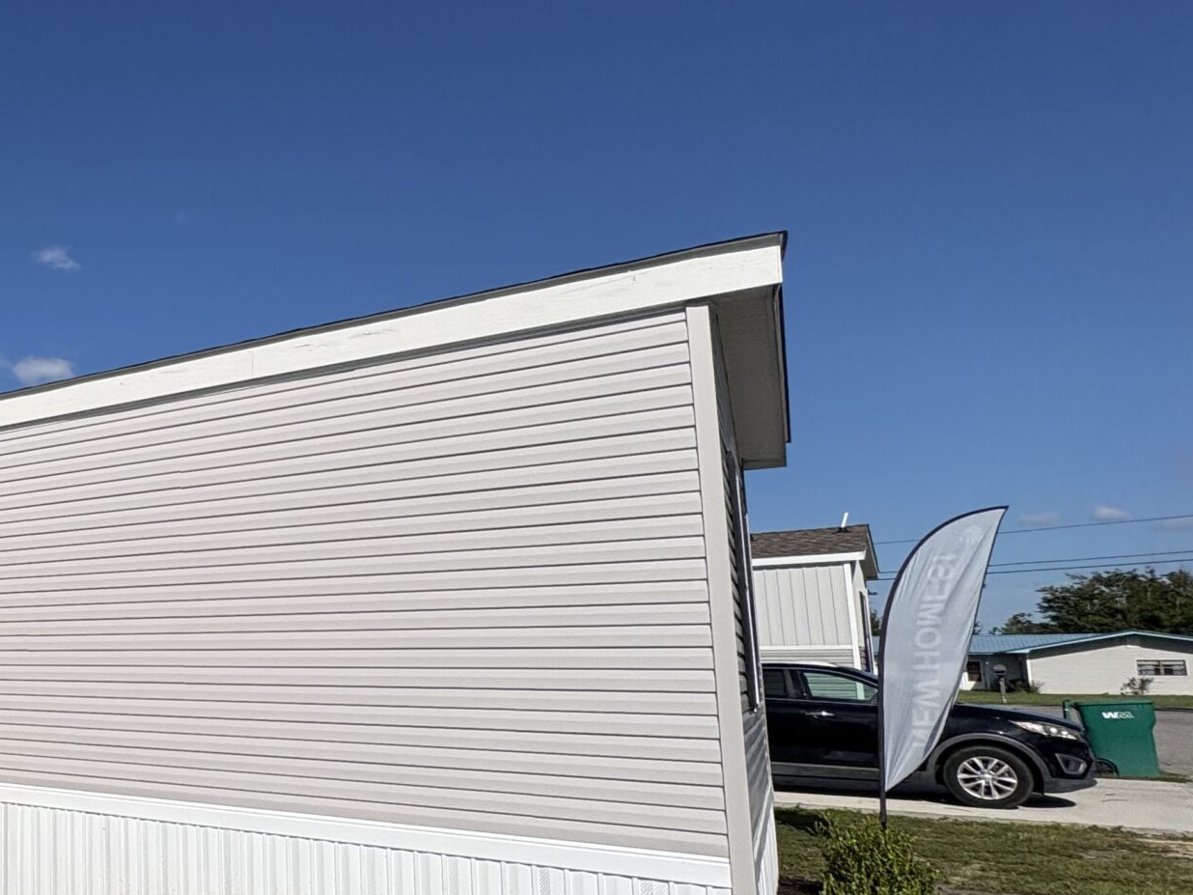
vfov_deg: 47.9
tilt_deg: +7.3
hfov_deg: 49.4
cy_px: 543
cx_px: -20
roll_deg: -0.1
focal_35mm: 29
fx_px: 999
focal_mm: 2.22
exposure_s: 1/6135
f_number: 2.2
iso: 50
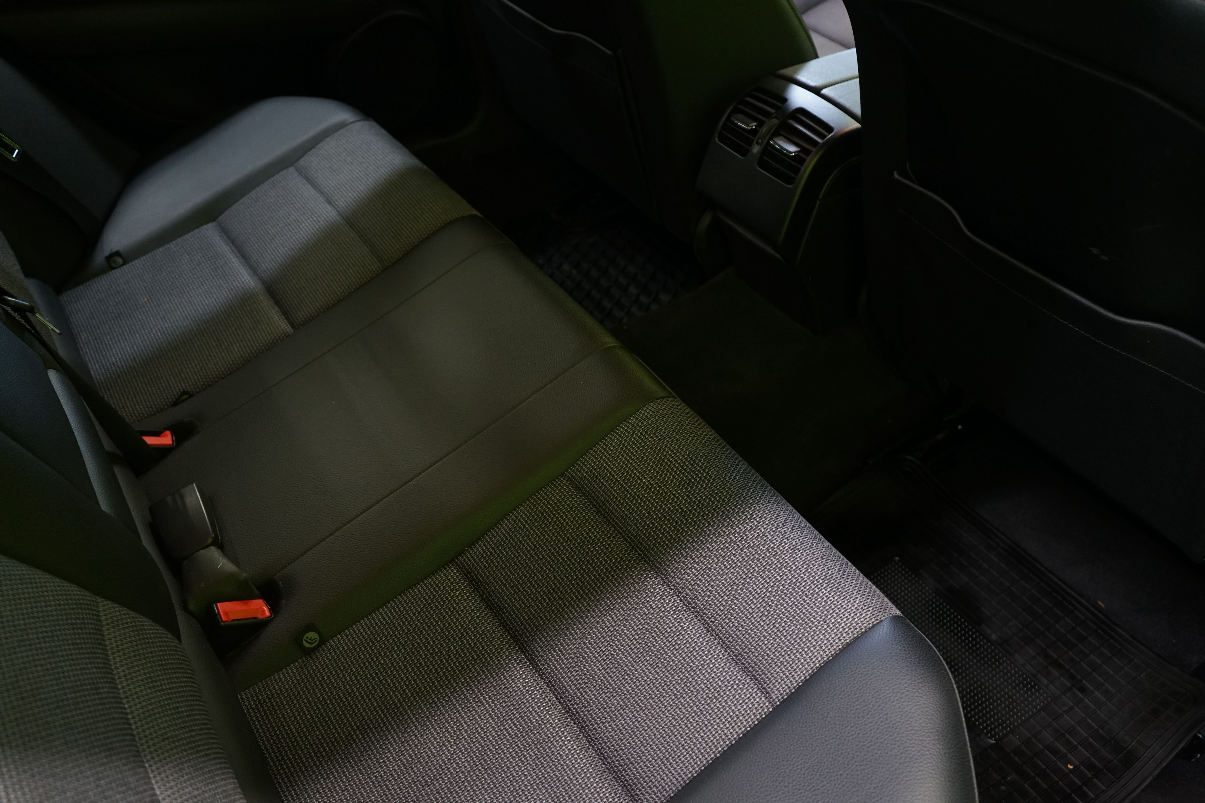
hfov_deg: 60.3
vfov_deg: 42.3
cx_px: 602
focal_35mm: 31
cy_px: 402
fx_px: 1038
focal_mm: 31
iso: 1600
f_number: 4.5
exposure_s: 1/20
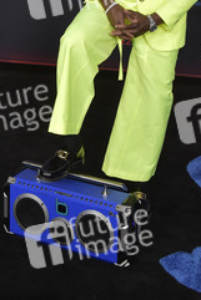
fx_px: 485
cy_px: 52
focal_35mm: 58
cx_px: 125
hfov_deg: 23.4
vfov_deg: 33.3
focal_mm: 35
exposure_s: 1/250
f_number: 6.3
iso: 2000
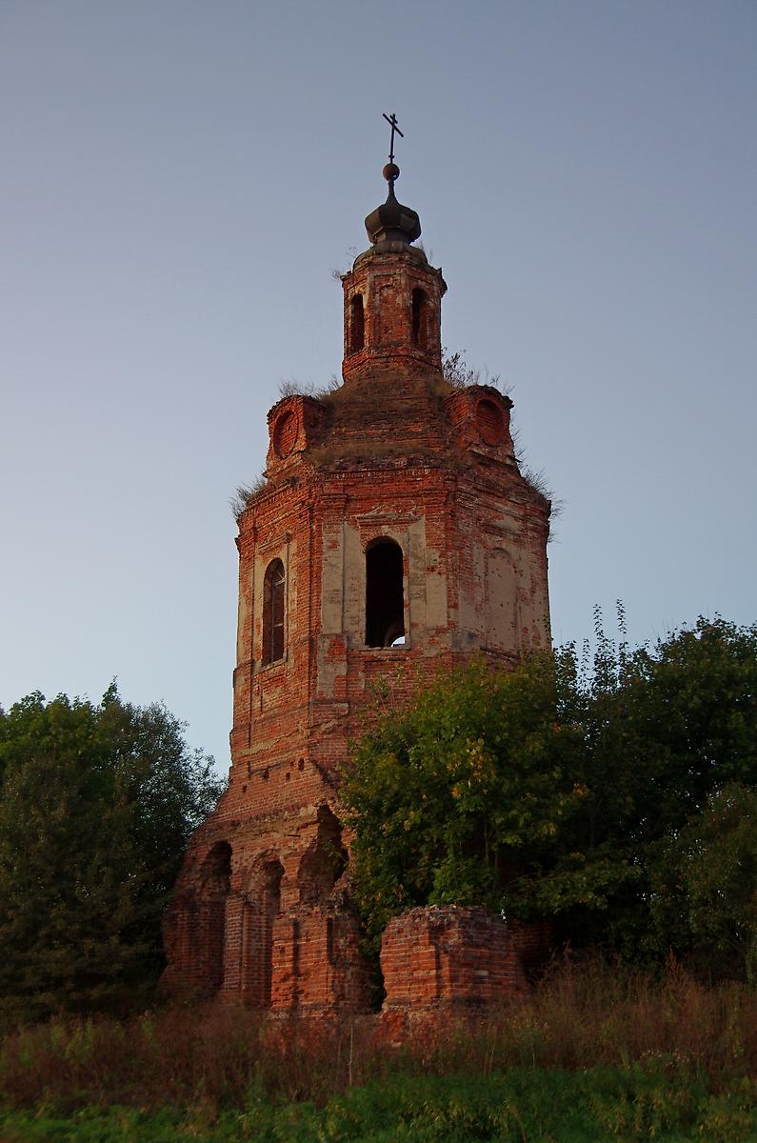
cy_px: 572
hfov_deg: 31.8
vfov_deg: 46.5
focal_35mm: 42
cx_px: 378
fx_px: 1330
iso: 400
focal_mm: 28
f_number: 4
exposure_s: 1/20
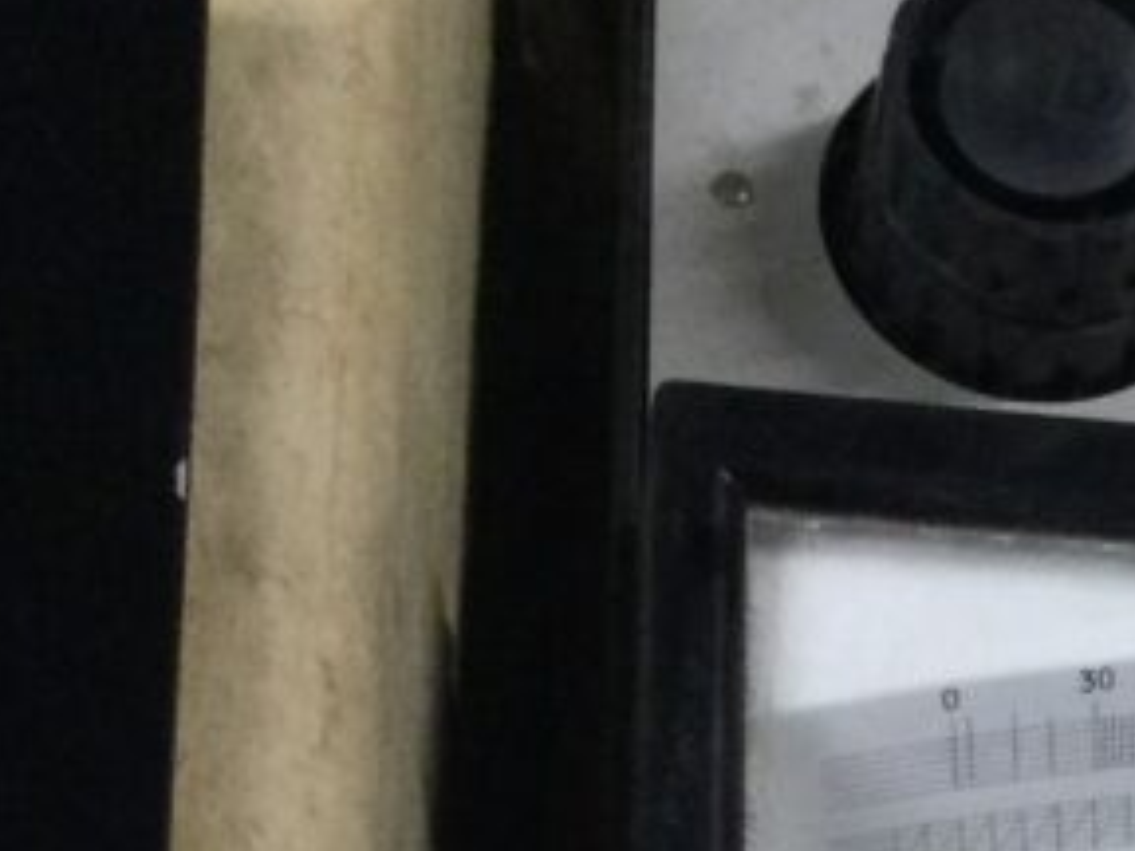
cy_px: 1830
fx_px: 4590
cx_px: 1647
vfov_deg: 9.7
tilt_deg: -70.7
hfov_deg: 13.4
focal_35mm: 140
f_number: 2.4
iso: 125
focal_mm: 3.3
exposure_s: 1/33
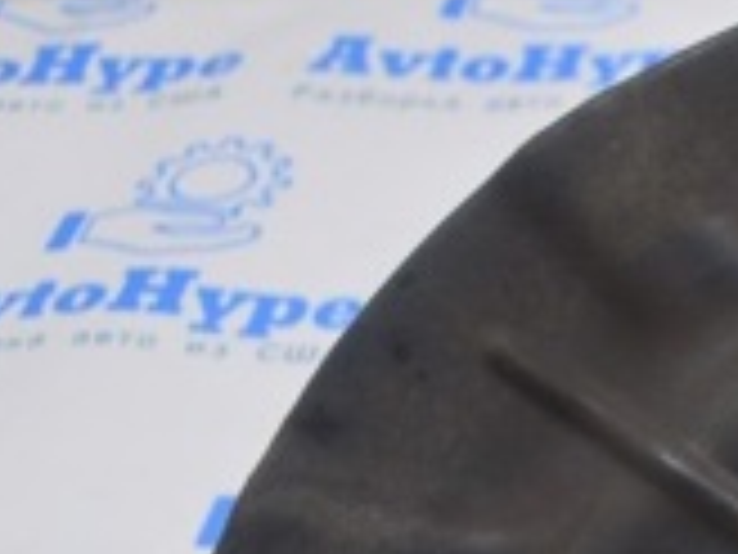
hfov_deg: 12.5
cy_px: 588
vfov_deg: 9.7
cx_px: 1048
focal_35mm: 152
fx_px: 3238
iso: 400
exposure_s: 1/20
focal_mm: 27
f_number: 5.6
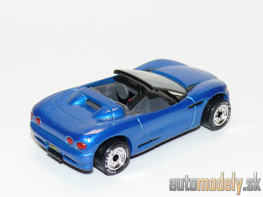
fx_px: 836
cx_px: 132
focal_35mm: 110
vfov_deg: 13.5
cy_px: 98
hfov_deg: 17.9
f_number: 4
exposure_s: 1/30
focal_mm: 14
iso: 100
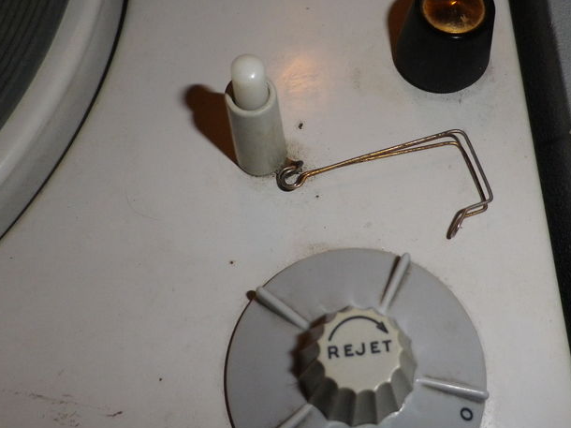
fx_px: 676
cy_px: 193
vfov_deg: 35.1
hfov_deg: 45.6
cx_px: 341
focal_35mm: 41
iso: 200
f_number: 7.1
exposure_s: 1/50
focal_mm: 4.5
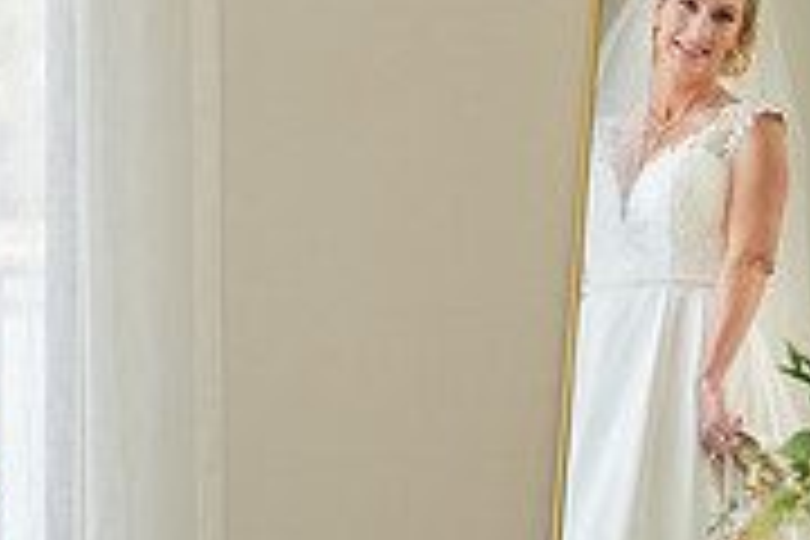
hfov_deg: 15.7
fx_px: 2902
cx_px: 105
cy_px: 395
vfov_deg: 10.6
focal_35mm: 129
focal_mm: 35
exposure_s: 1/125
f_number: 2.8
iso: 250
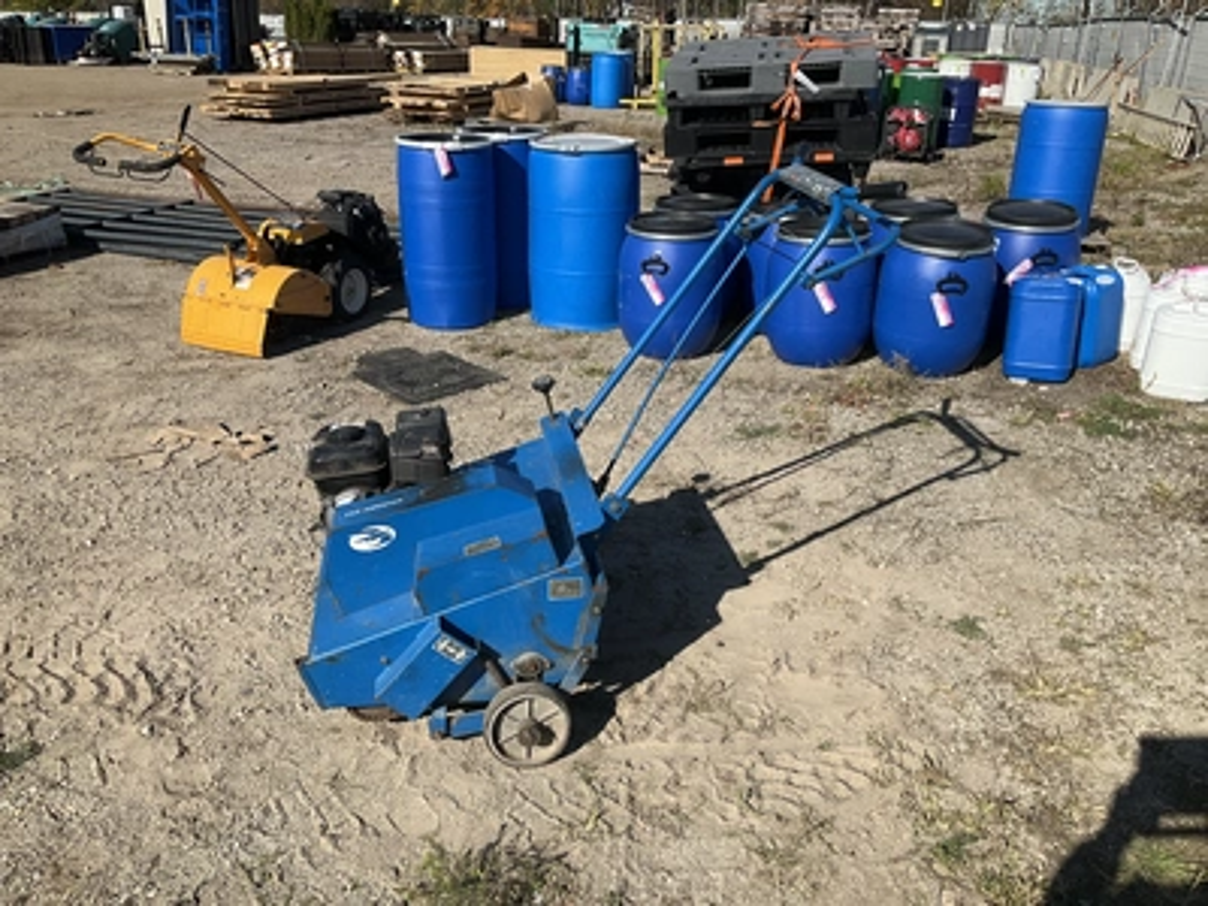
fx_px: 1012
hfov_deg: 61.7
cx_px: 604
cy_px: 453
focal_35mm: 29
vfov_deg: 48.2
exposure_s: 1/1984
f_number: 1.8
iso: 25
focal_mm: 3
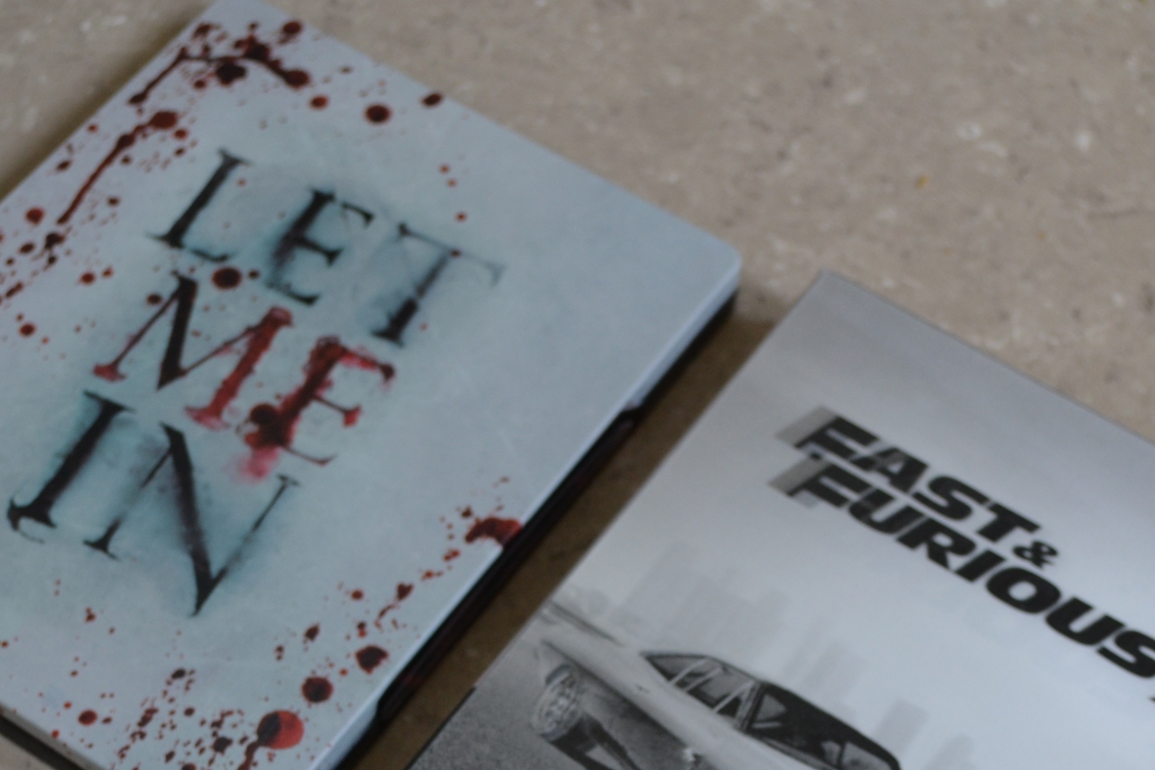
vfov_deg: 17.7
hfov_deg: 26.7
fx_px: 2438
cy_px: 690
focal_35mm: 76
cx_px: 574
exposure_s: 1/50
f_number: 4.2
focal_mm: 26
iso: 400
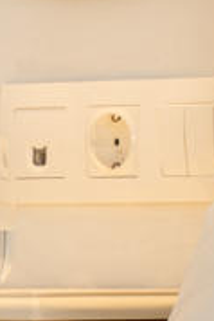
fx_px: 4476
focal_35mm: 503
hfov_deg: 2.7
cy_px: 182
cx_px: -28
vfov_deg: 4.1
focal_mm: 70
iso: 100
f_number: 10
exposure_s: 1/4
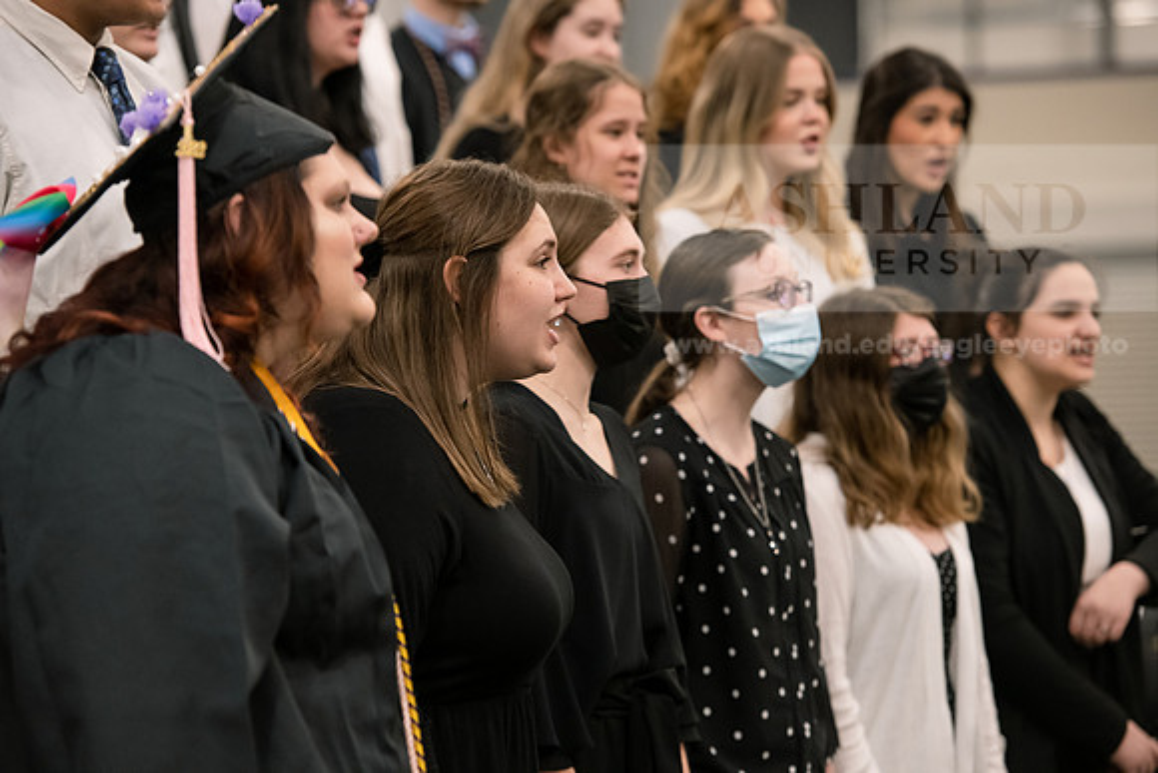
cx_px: 579
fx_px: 4504
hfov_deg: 14.7
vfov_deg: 9.8
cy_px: 386
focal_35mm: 140
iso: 2500
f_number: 4
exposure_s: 1/200
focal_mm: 140
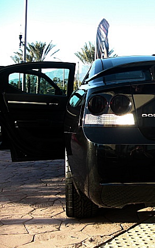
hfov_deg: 23.8
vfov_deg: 38.9
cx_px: 154
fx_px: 351
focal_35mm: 52
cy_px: 125
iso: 50
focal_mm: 6.3
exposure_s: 1/160
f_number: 2.8
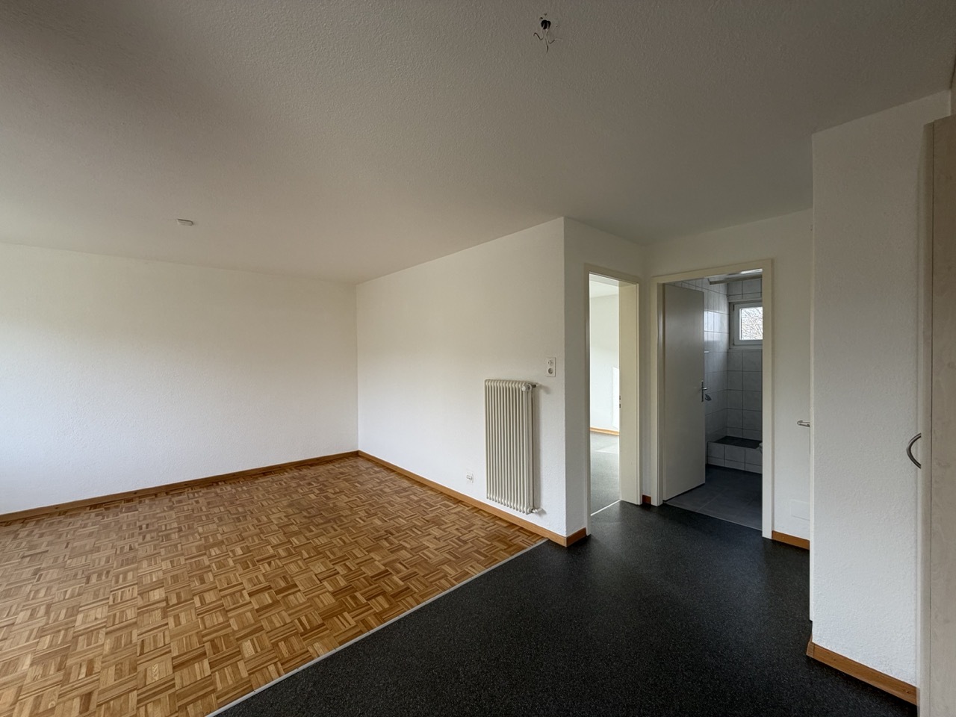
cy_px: 358
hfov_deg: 102.1
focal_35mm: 14
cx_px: 478
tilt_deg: -0.8
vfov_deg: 85.7
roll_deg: +0.8
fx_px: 387
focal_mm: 2.22
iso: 100
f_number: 2.2
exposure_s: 1/121
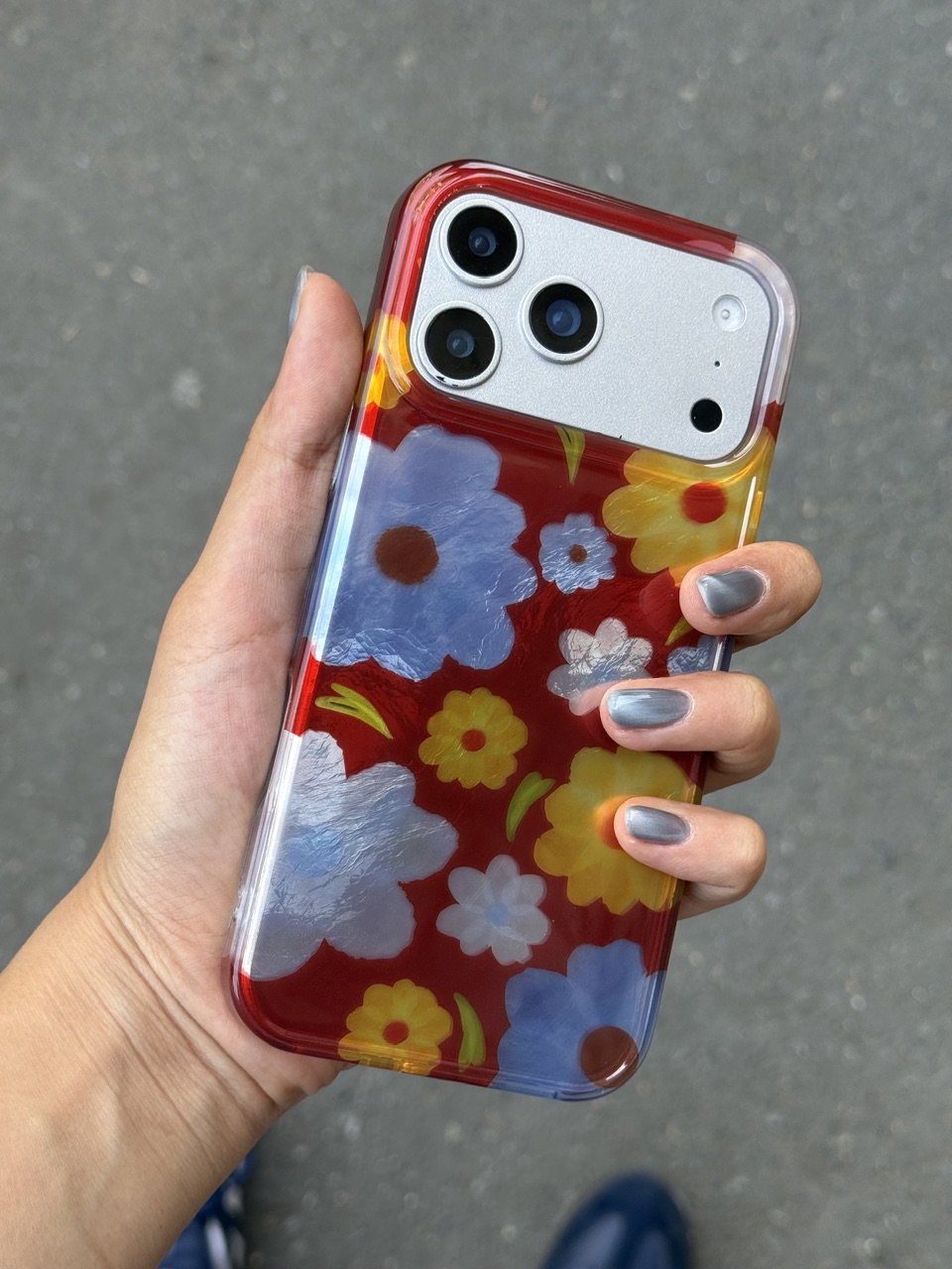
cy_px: 634
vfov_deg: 39.7
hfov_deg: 30.3
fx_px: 1760
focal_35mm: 48
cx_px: 476
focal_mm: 6.76
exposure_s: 1/523
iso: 80
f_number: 1.78
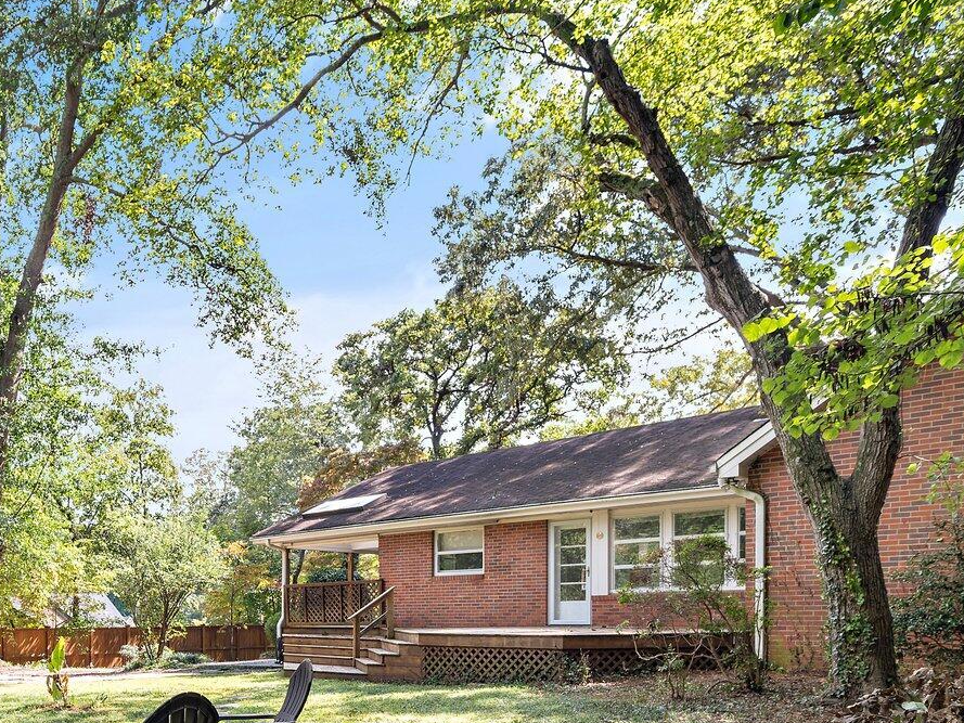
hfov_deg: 54.5
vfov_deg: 42.0
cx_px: 200
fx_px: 863
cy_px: 642
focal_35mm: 31
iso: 100
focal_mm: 14
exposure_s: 1/80
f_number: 5
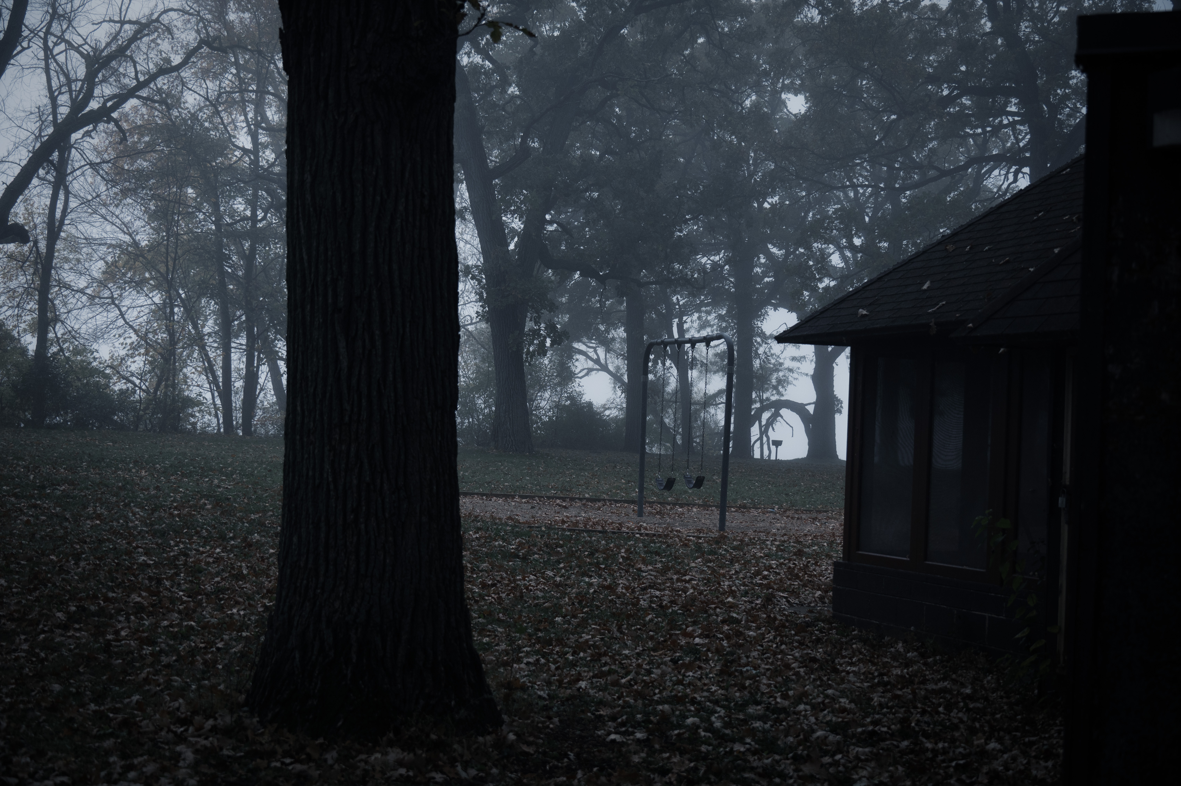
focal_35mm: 55
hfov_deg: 36.3
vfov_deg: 24.6
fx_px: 1803
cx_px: 590
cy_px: 393
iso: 800
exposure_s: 1/1600
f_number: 5.6
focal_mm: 55
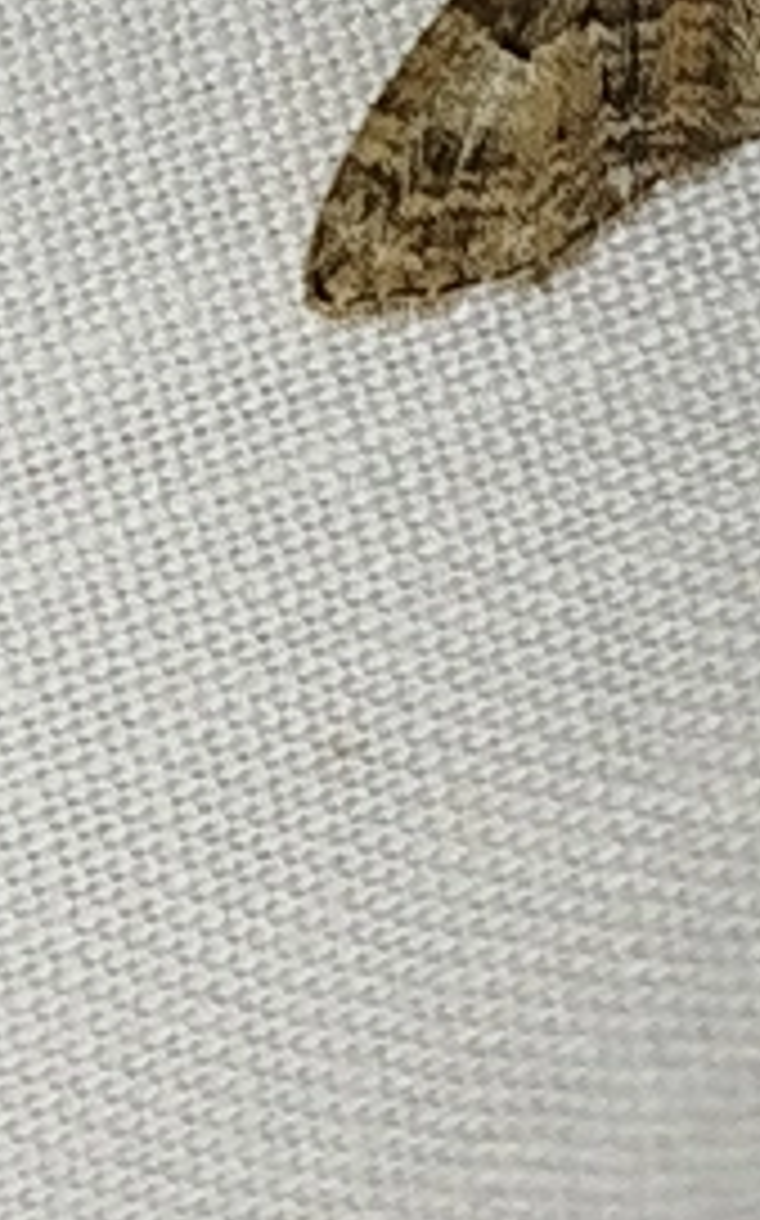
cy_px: 203
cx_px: 589
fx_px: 5576
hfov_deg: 7.8
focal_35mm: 168
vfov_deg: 12.4
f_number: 1.7
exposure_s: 1/100
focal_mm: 5.31
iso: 80
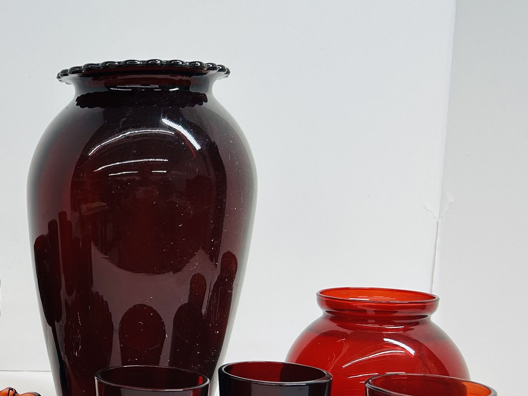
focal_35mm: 54
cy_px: 288
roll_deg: -0.5
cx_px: 2
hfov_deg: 32.7
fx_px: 824
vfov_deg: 26.7
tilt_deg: -8.5
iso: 50
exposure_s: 1/351
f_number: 1.5
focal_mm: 5.7
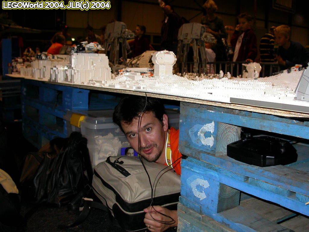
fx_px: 339
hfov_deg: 49.0
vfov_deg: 37.7
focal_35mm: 38
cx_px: 154
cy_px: 116
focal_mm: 7.85
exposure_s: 1/60
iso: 100
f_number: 2.6
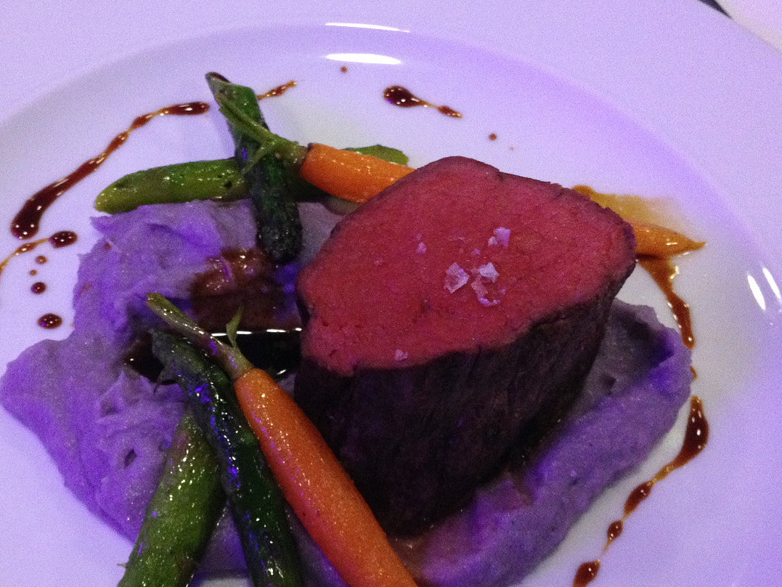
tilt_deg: -58.1
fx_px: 1175
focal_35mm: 52
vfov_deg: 28.0
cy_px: 355
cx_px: 295
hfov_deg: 36.6
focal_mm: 4.28
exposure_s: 1/20
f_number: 2.4
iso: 400
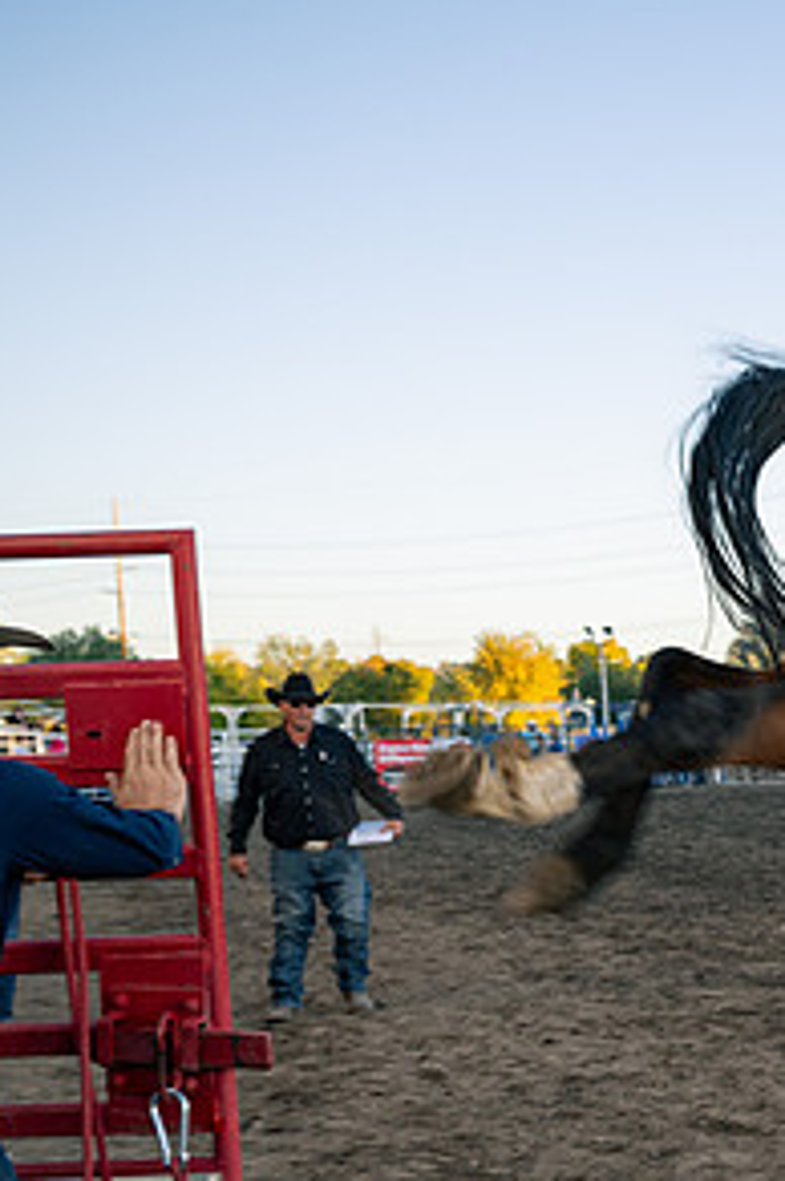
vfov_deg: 28.3
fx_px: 2295
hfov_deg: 17.4
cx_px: 1183
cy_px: 932
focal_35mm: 70
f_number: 3.2
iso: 160
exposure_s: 1/400
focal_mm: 28
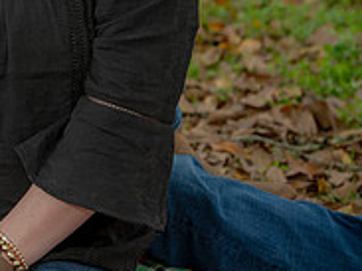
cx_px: -97
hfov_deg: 5.6
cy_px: -49
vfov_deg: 4.2
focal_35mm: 354
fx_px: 3700
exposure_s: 1/200
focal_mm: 116
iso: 160
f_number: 5
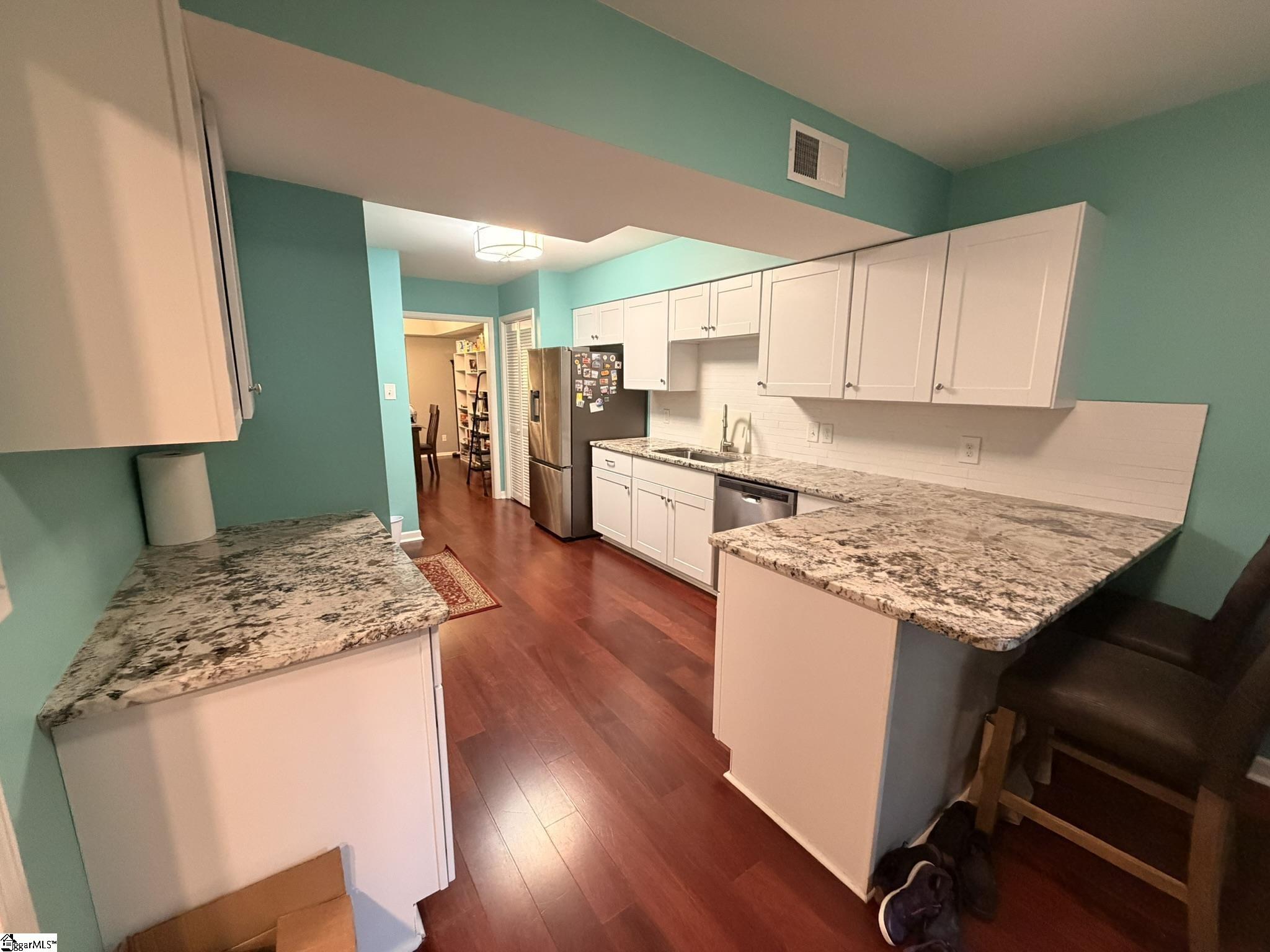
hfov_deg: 102.1
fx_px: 514
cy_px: 476
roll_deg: -0.3
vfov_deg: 85.7
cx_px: 635
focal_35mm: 14
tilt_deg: -10.6
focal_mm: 2.22
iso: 500
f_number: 2.2
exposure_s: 1/60
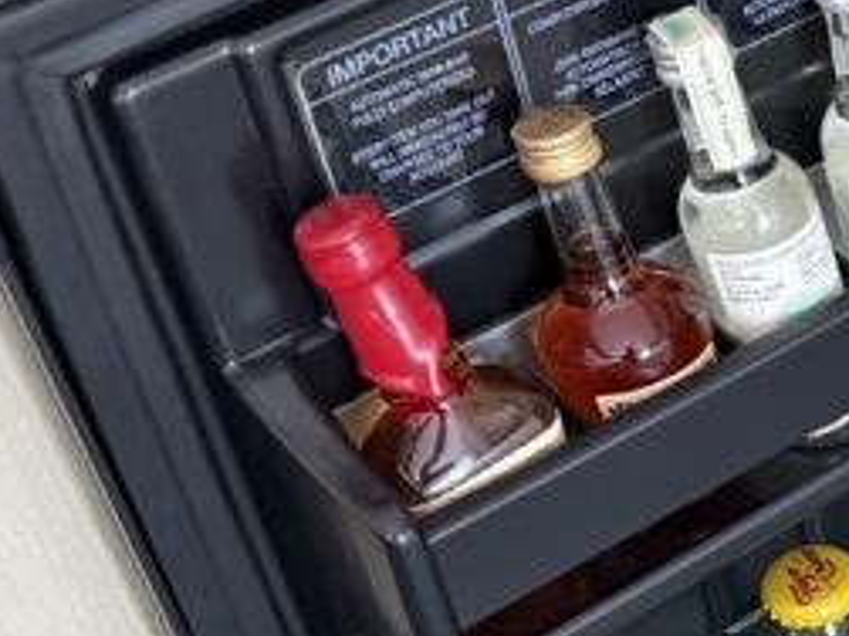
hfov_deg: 18.0
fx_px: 2402
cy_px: 396
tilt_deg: -41.0
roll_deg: +3.2
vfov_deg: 15.1
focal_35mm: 98
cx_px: 1262
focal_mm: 6.76
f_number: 1.78
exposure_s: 1/60
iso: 320
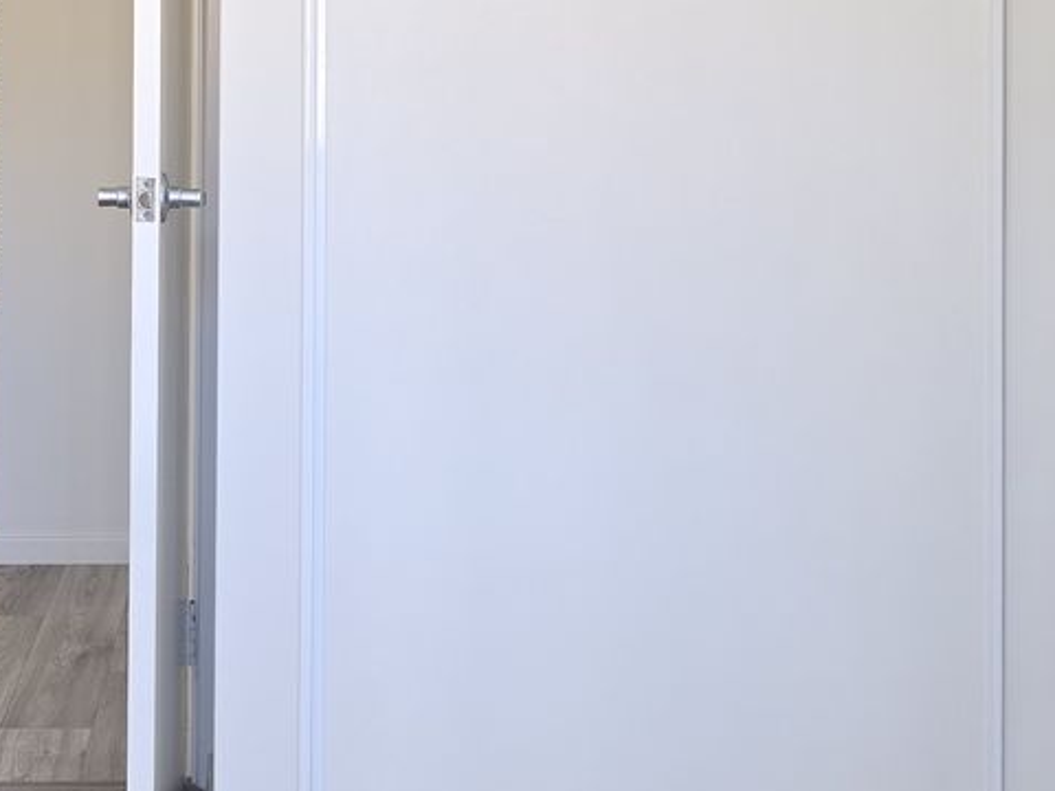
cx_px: 301
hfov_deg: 27.9
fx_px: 2103
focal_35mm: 69
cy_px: 59
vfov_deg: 20.8
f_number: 1.4
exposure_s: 1/100
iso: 200
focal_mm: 6.5
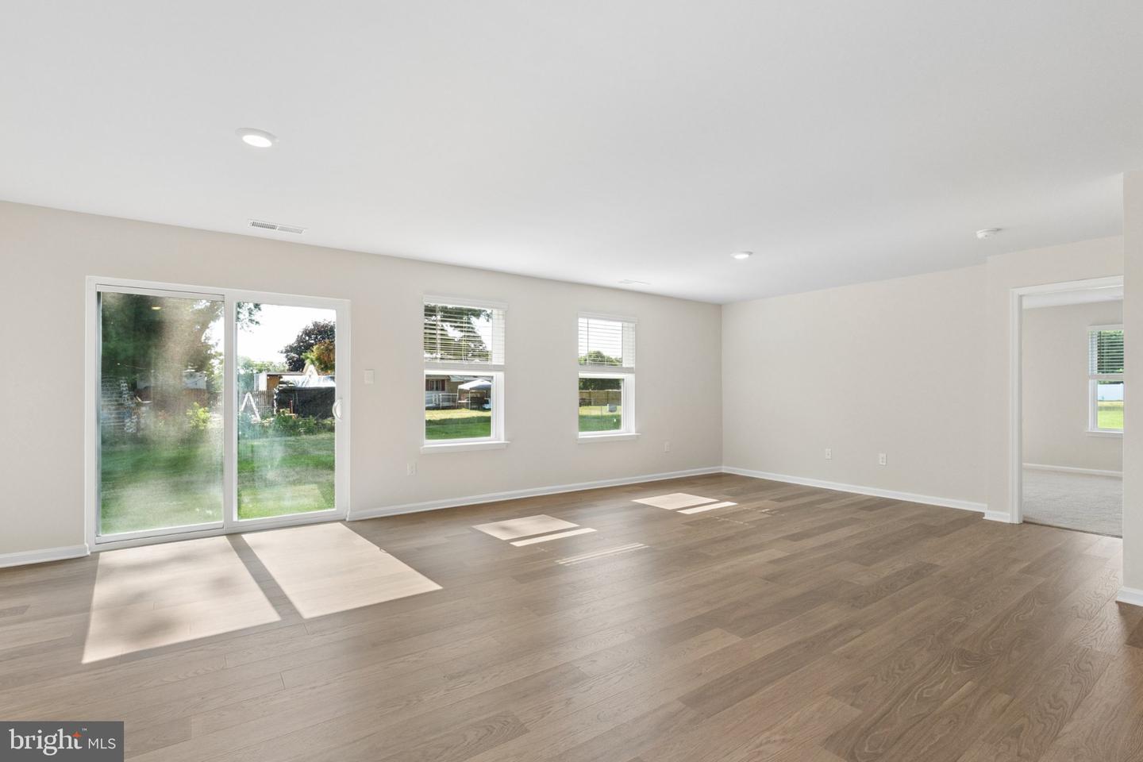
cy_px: 381
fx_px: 524
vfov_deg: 72.1
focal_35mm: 16
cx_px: 572
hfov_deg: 95.0
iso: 400
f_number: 8
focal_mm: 11
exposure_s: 1/160
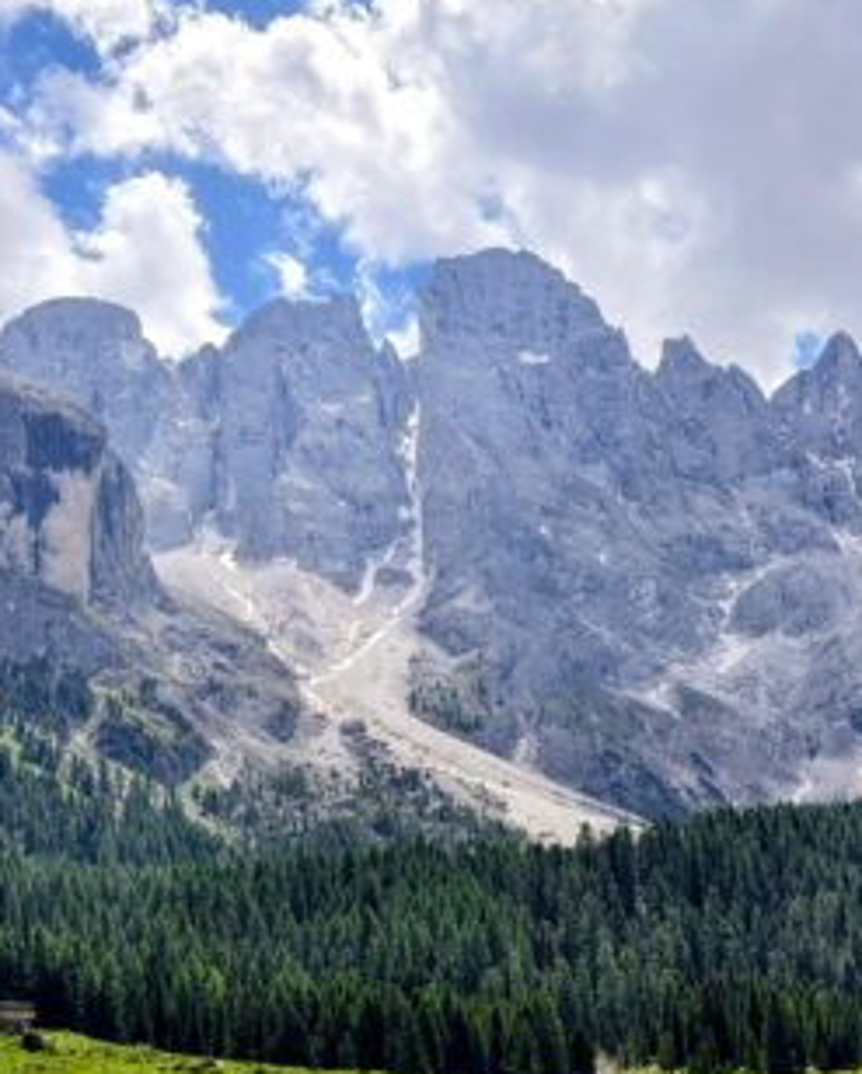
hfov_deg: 29.1
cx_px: 677
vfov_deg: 36.6
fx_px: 1624
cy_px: 612
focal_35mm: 51
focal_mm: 8.67
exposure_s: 1/7143
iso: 50
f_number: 1.75
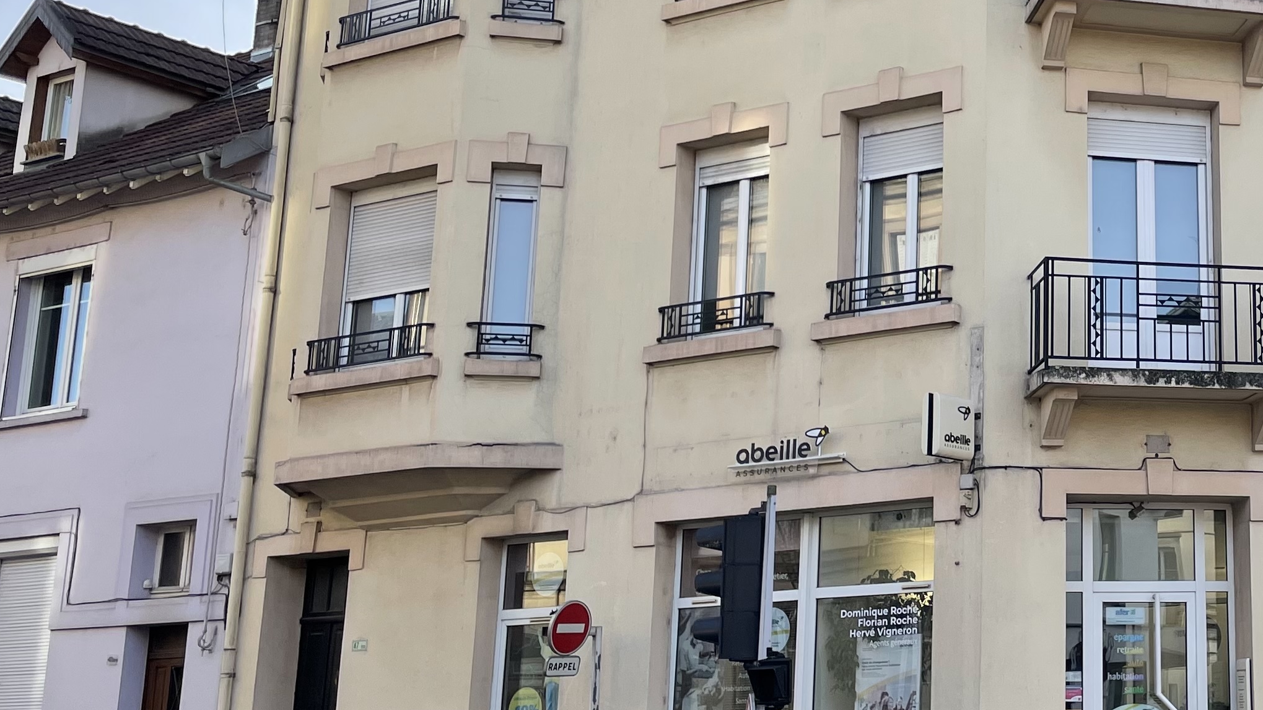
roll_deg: +1.2
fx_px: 1875
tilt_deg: +15.8
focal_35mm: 56
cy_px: 266
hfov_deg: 34.7
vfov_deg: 21.4
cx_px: 1180
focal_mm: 4.2
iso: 32
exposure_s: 1/1062
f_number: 1.6
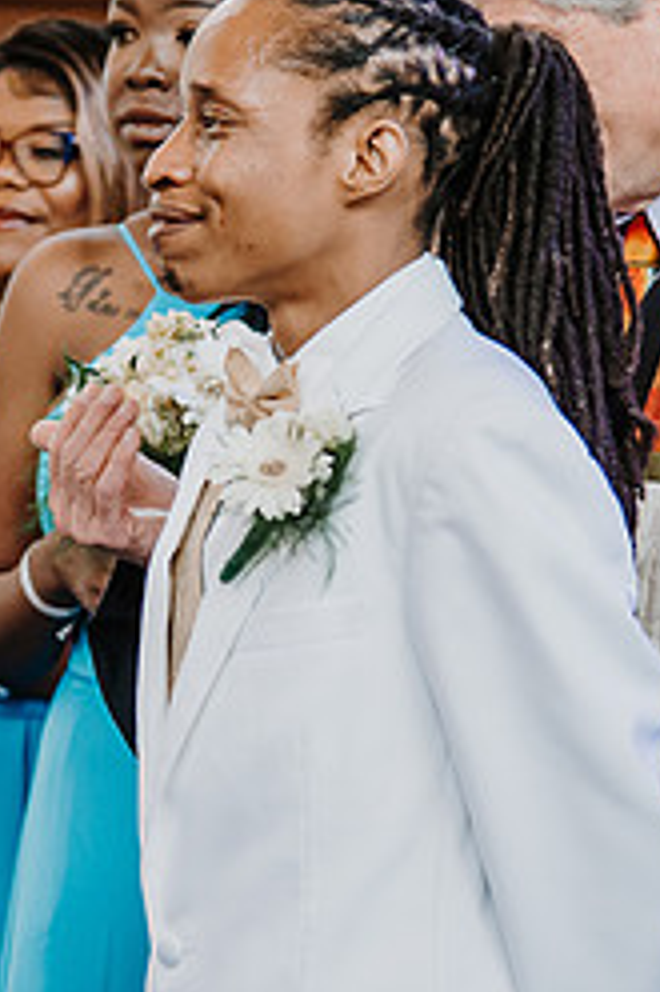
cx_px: 266
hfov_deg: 4.8
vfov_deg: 7.2
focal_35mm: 286
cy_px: 424
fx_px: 7875
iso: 800
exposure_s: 1/125
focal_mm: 105
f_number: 4
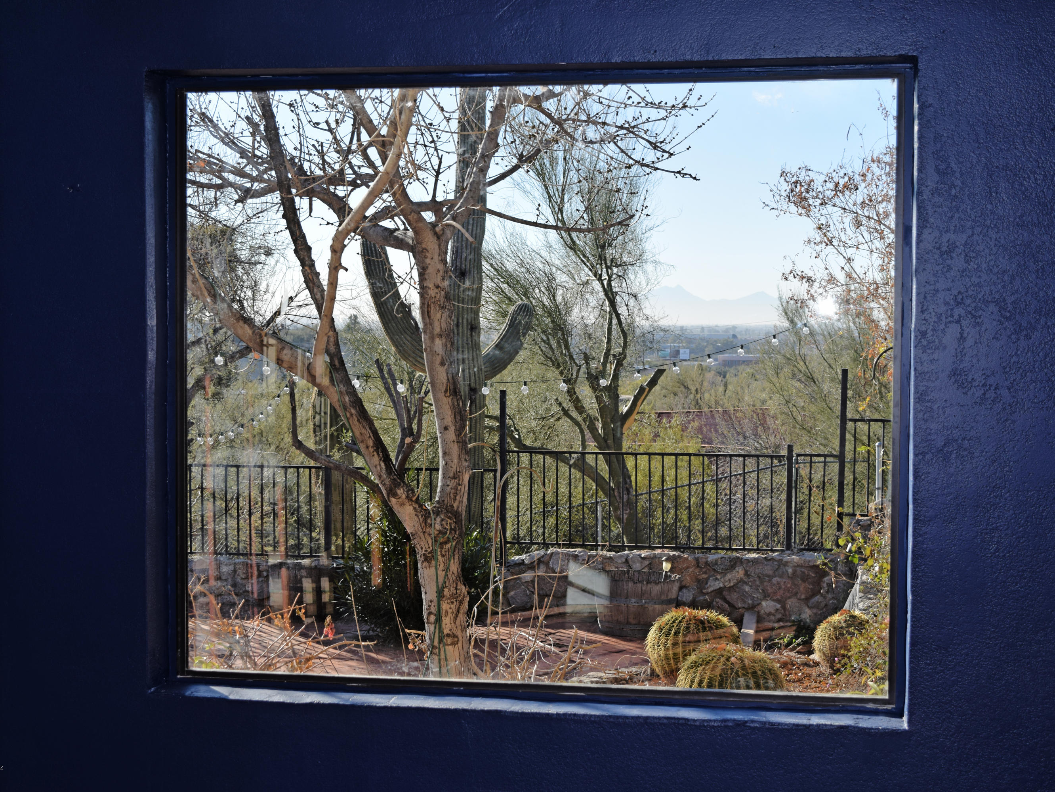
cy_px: 396
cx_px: 560
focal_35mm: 52
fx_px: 1585
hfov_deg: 36.8
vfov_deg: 28.0
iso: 100
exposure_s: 1/200
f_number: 7.1
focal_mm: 32
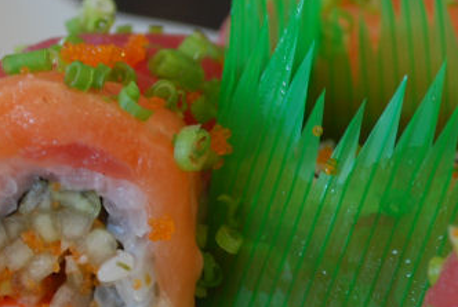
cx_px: 276
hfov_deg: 12.3
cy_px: 274
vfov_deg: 8.3
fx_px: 2117
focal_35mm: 166
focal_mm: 38
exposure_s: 1/8
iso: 200
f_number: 5.3
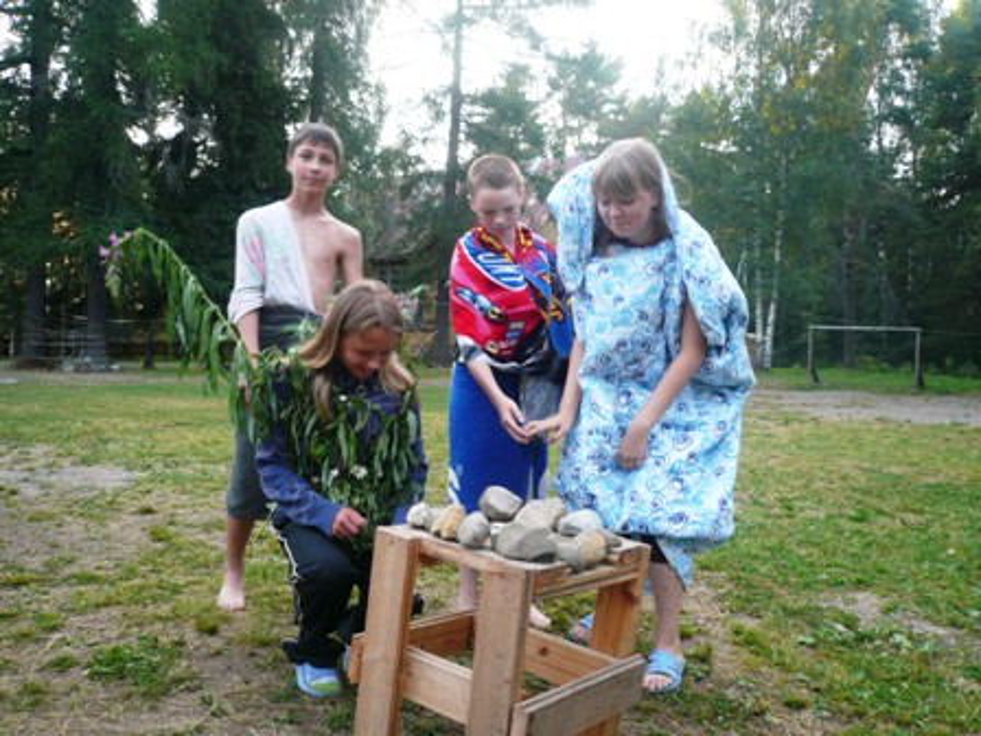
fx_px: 850
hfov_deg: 60.0
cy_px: 368
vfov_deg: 46.8
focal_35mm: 30
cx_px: 490
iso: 100
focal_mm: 4.9
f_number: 2.9
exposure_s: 1/60
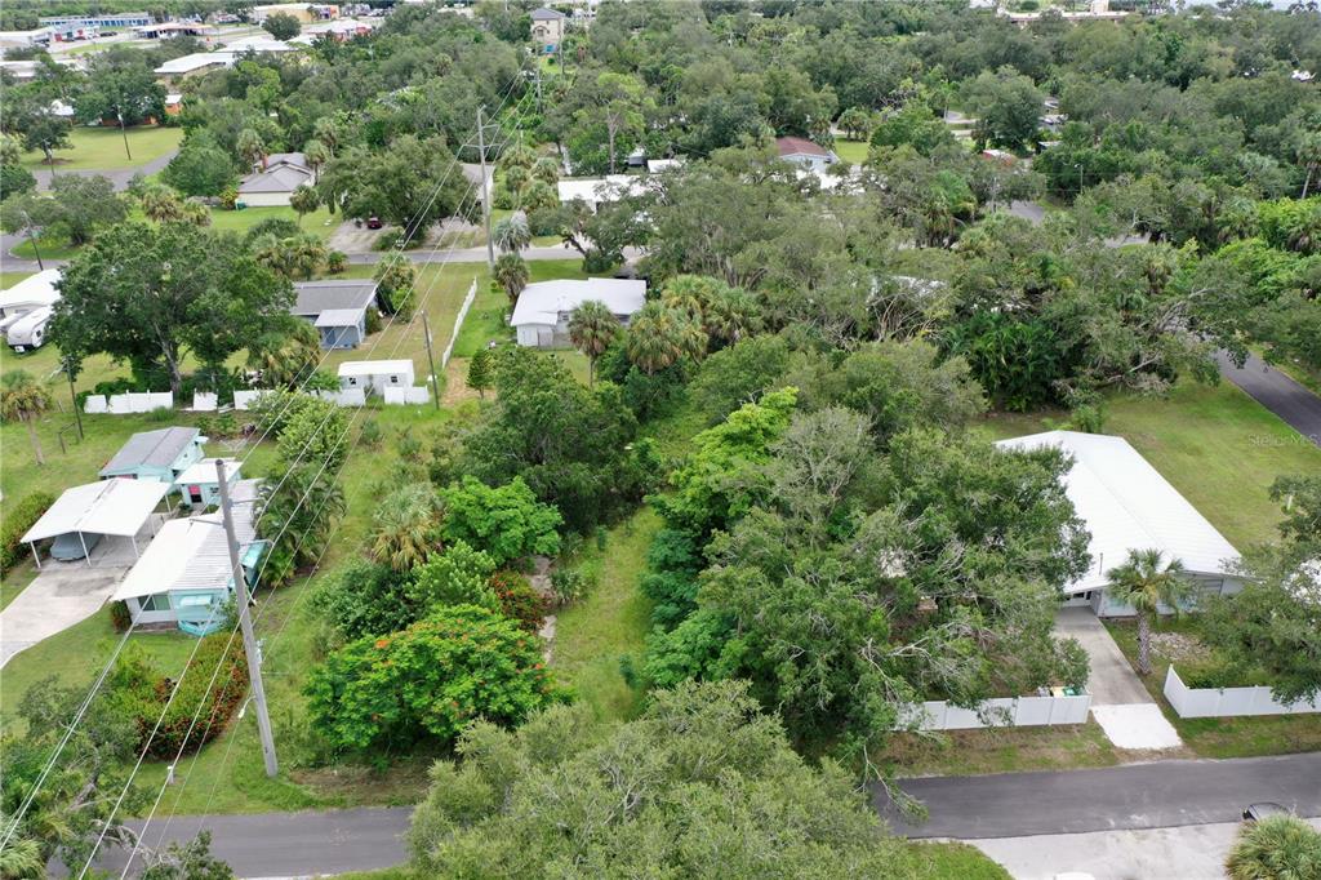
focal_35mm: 28
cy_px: 440
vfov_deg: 46.4
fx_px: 1027
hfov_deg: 65.5
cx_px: 660
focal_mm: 10.26
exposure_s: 1/240
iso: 100
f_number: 5
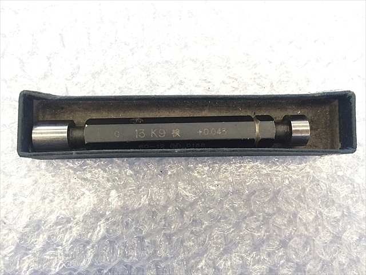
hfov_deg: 61.7
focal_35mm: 29
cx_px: 183
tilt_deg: -83.7
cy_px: 138
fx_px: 307
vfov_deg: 48.2
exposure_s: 1/30
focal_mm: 4.15
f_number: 2.2
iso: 80
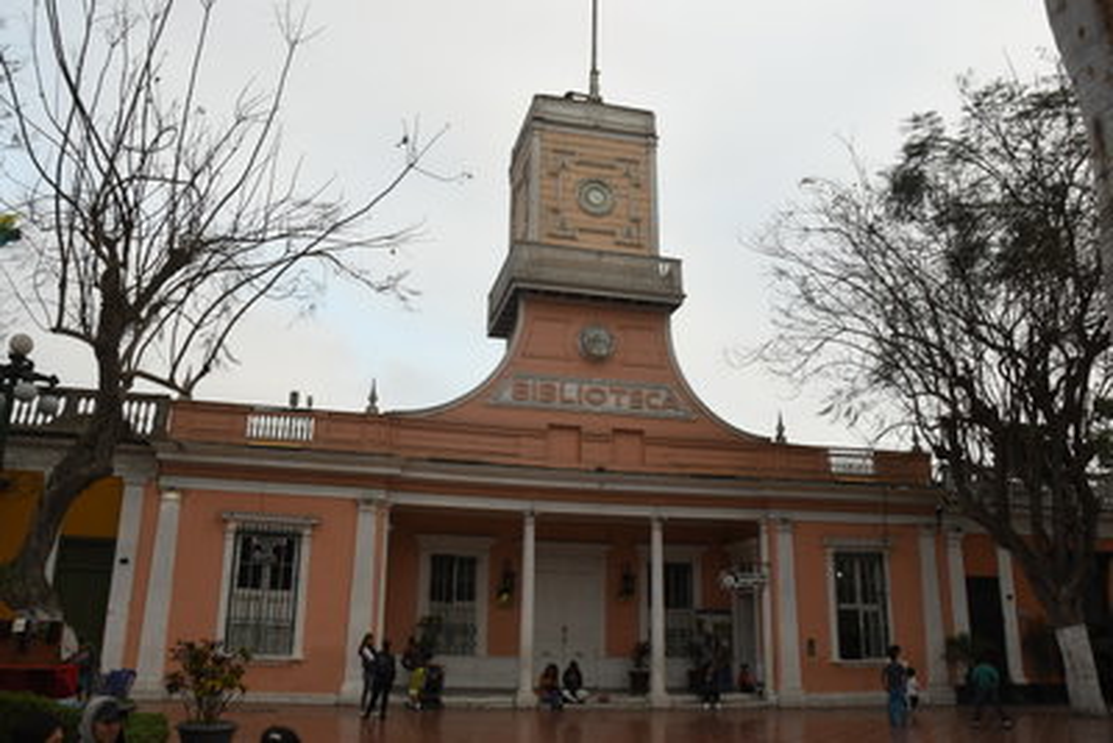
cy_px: 372
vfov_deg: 48.0
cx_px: 556
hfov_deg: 67.4
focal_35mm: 27
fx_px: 835
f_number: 14
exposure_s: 1/400
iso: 1250
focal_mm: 18
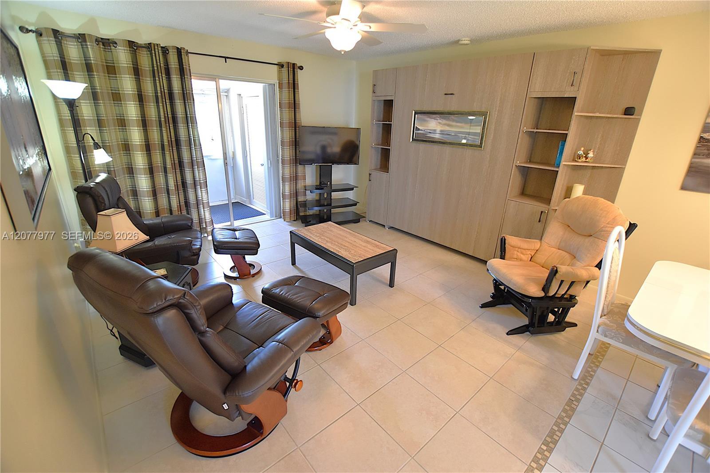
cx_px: 355
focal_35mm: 15
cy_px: 236
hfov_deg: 100.4
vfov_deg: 77.3
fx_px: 296
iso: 800
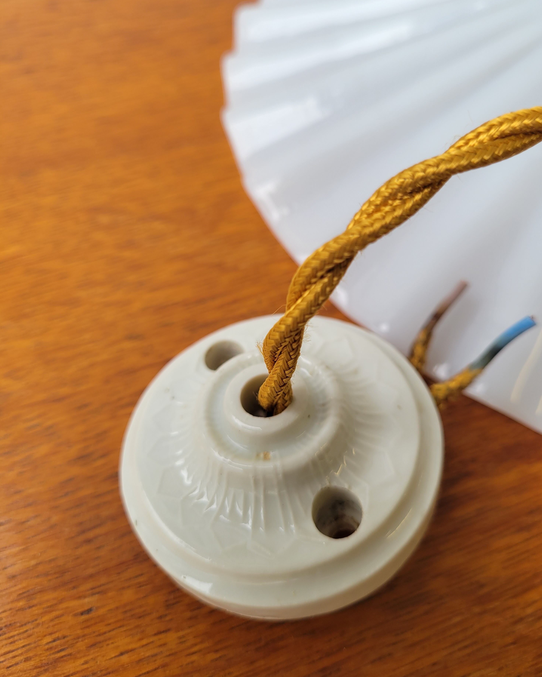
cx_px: 279
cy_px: 307
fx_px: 561
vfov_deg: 62.1
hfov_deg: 51.5
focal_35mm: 28
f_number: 1.8
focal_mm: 5.4
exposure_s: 1/154
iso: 40
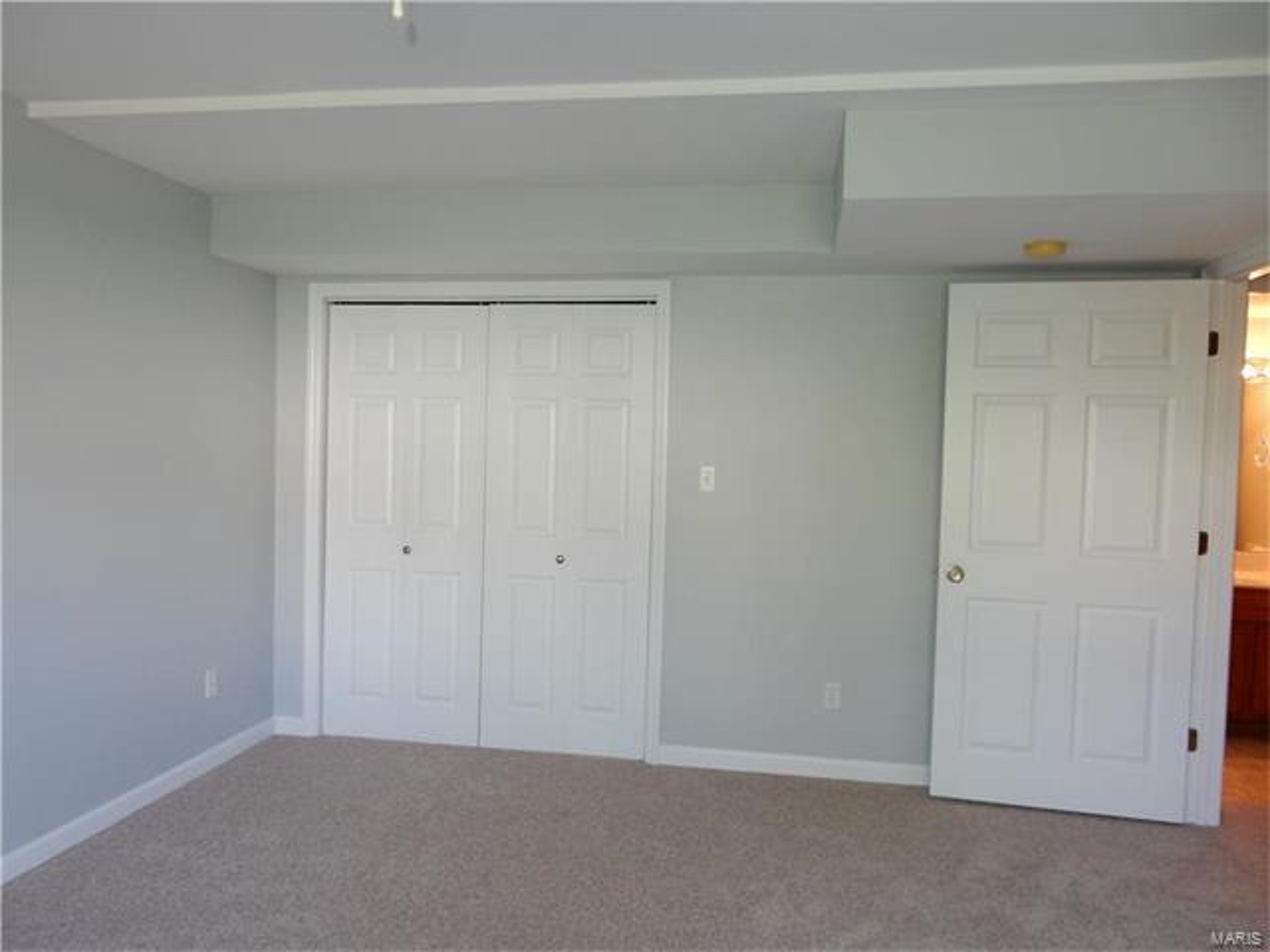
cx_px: 635
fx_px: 917
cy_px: 476
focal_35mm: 25
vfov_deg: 54.9
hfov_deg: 69.4
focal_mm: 4.5
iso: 180
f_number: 3.7
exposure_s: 1/30
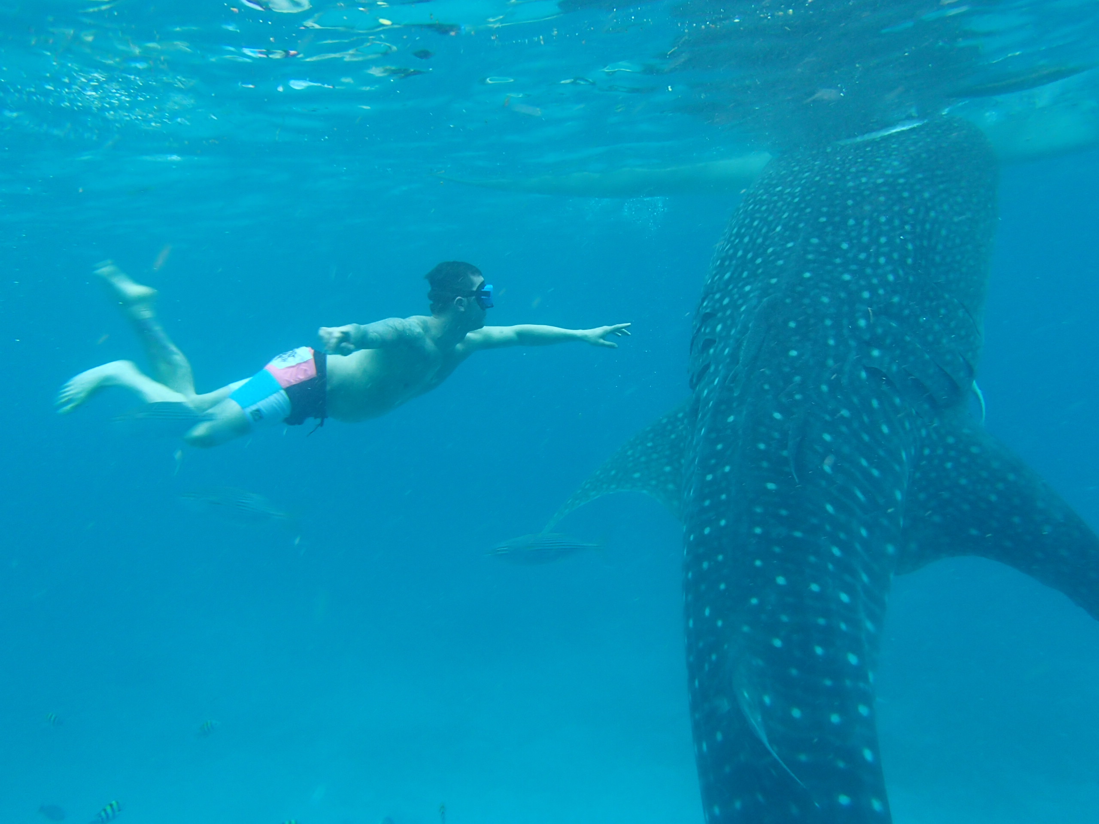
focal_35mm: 28
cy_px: 412
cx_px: 550
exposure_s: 1/40
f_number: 3.9
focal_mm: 5
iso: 200
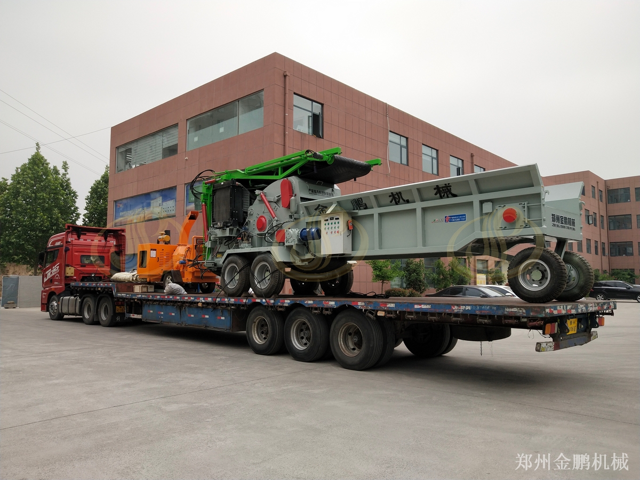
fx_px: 555
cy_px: 240
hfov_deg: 60.0
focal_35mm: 30
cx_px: 320
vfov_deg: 46.8
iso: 90
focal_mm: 3.95
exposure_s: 1/351
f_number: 1.8
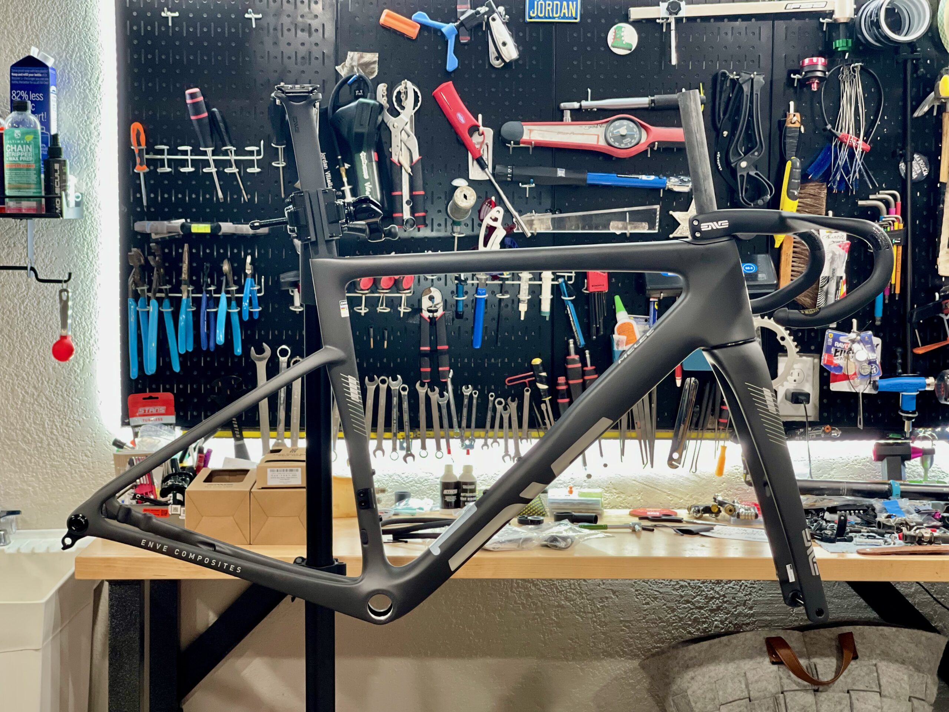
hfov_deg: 30.3
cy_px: 356
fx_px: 1755
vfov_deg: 22.9
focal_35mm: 64
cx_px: 474
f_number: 2.2
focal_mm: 7.5
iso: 160
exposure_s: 1/40
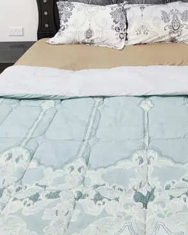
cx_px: 139
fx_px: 257
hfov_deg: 39.2
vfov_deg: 38.3
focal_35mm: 37
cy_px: -38
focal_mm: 2.2
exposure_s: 1/40
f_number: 2.2
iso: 320
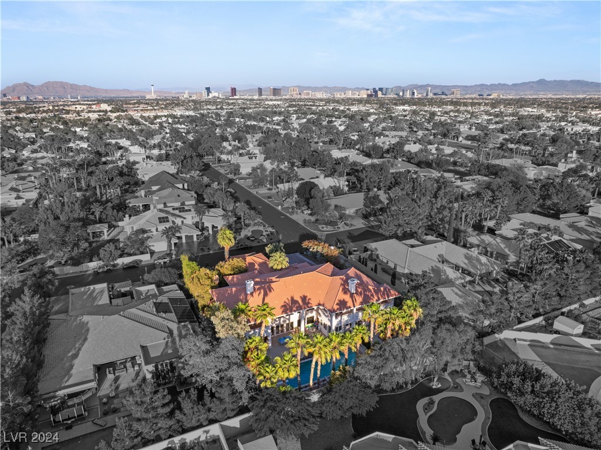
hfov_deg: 71.6
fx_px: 416
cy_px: 225
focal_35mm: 24
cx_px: 300
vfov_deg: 56.7
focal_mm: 12.29
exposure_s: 1/1250
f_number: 2.8
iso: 110
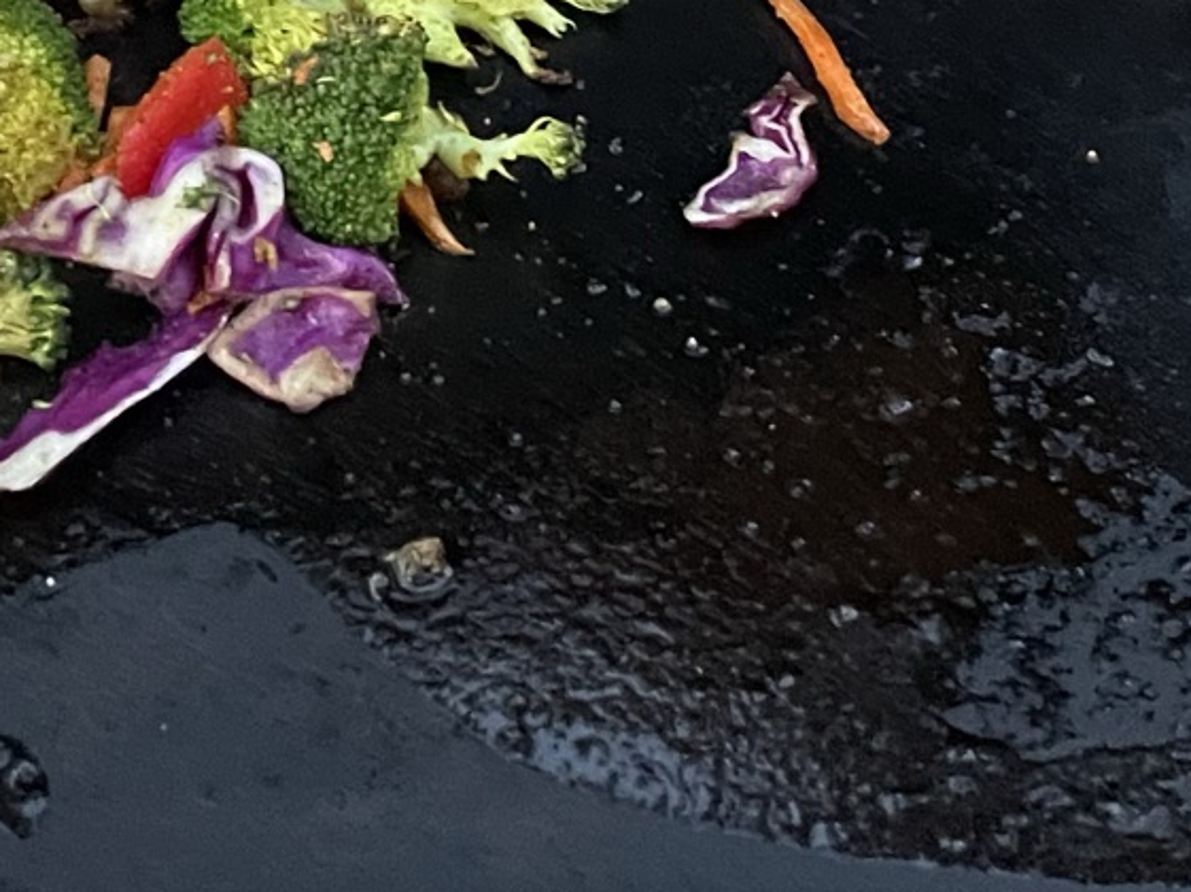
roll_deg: +0.6
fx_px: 3266
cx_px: 658
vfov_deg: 14.5
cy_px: -457
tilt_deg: -32.9
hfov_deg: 20.7
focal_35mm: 95
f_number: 1.6
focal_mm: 4.2
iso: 1000
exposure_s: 1/30
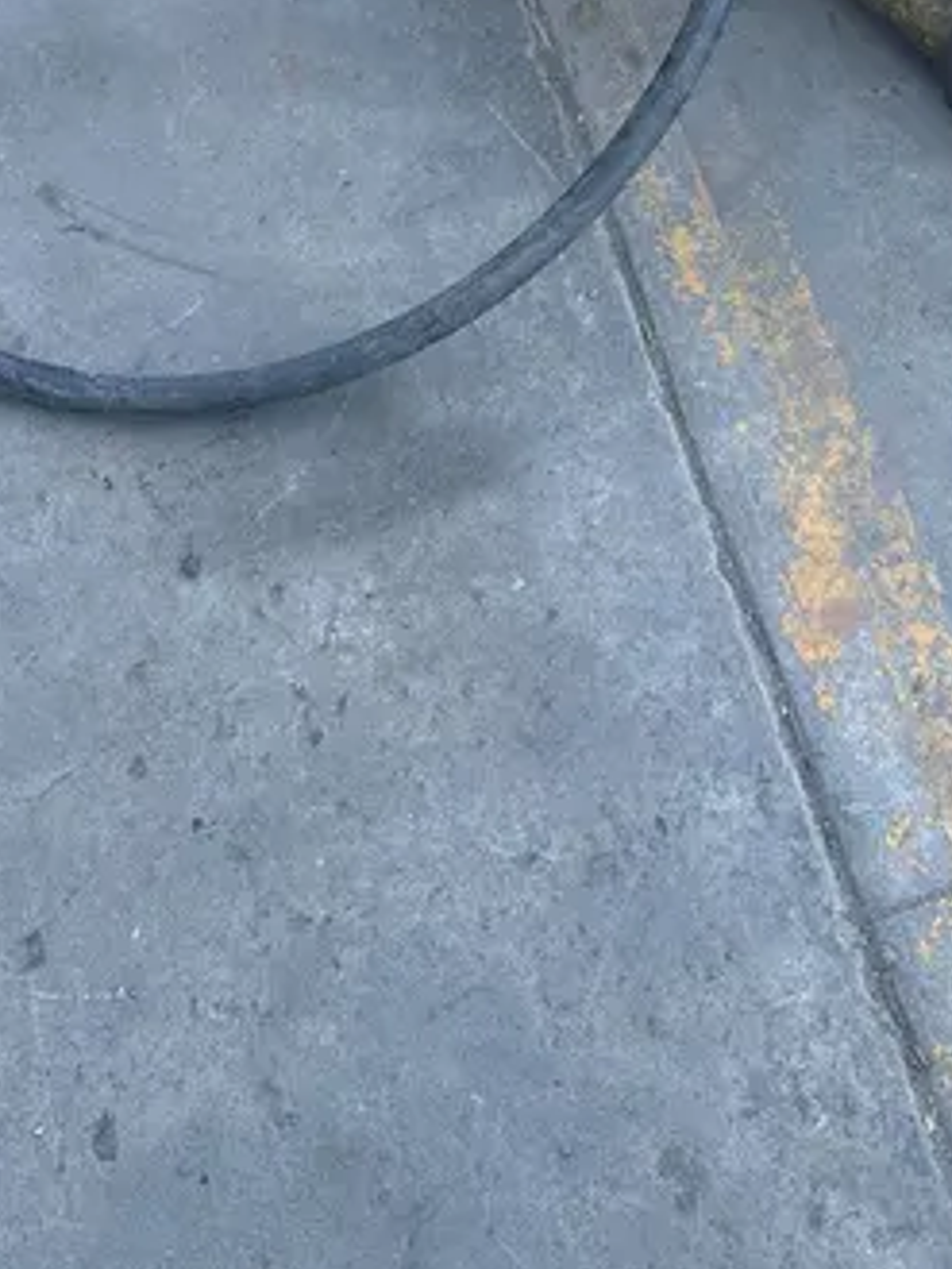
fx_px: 2125
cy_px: -71
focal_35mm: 58
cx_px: 790
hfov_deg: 24.7
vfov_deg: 30.3
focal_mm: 5.96
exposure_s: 1/121
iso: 40
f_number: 1.6
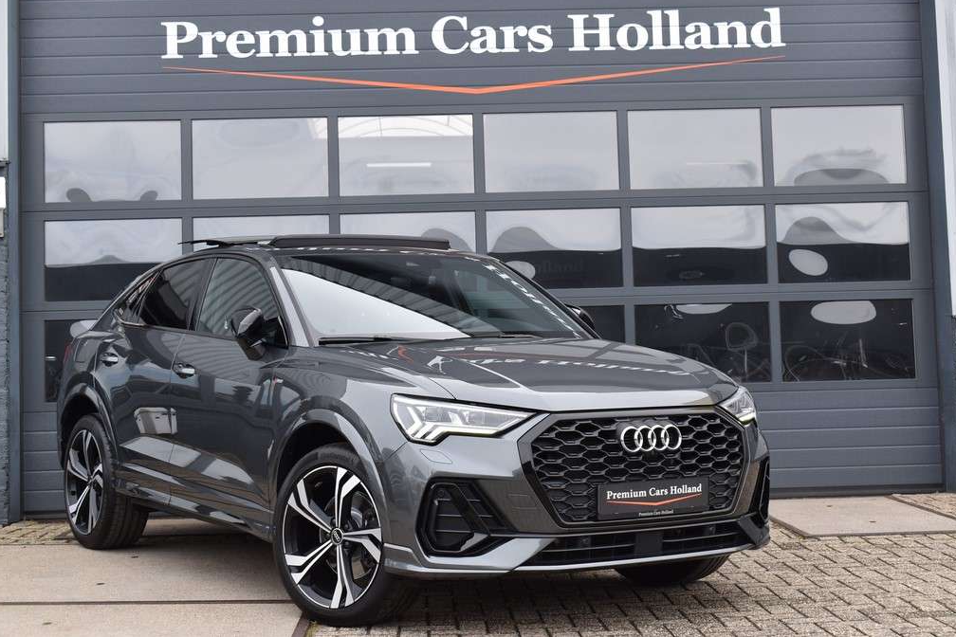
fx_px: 1620
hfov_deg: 32.9
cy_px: 314
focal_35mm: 61
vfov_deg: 22.3
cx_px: 474
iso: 280
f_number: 8
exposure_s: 1/250
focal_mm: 40
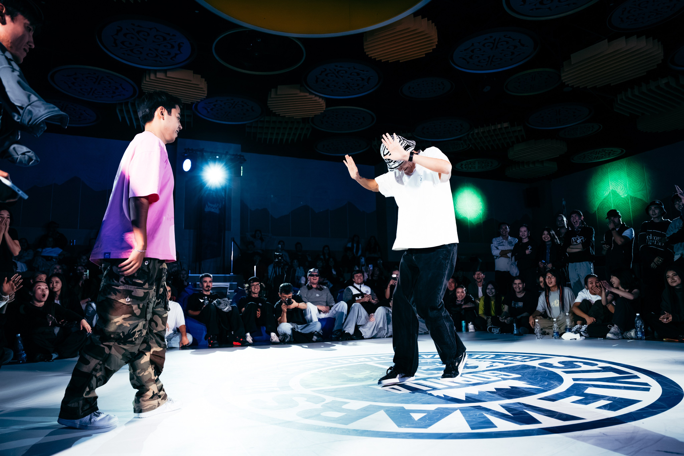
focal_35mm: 24
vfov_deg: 53.1
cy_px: 228
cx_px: 342
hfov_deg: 73.7
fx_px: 456
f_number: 2.8
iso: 3200
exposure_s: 1/800
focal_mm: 24
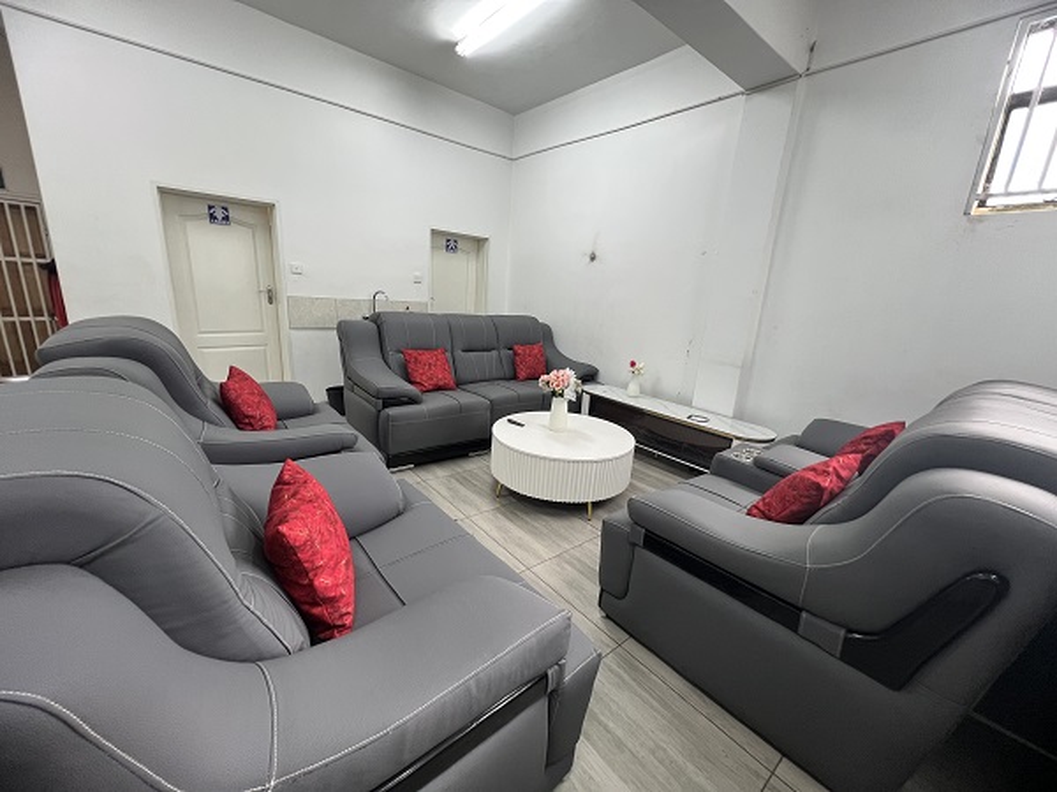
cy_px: 396
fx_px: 397
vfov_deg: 89.9
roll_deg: -3.9
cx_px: 528
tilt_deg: -13.8
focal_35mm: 13
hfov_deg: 106.2
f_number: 1.8
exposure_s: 1/50
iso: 160
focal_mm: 1.57
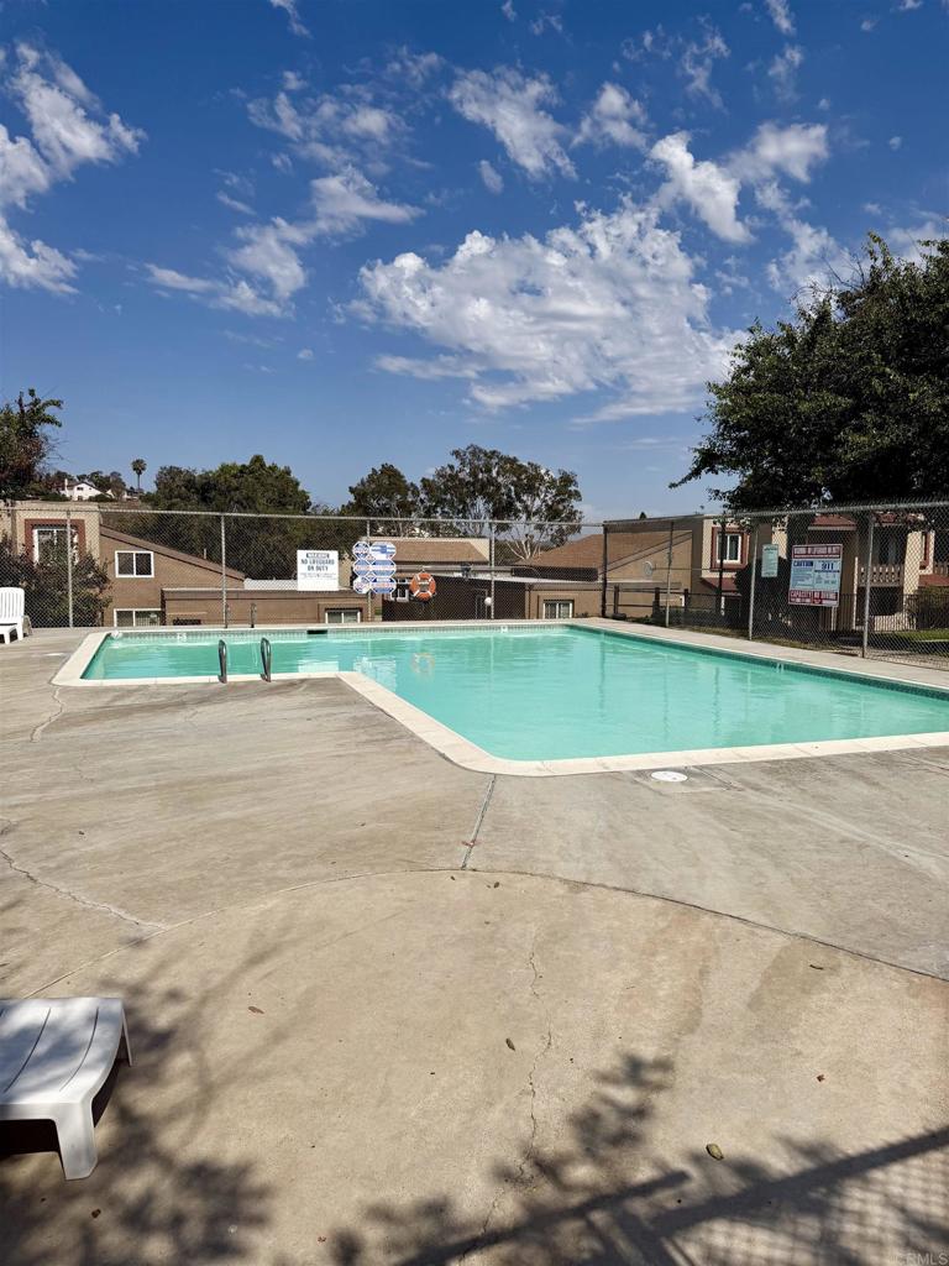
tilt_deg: -5.5
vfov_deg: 71.6
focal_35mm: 24
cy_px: 633
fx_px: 877
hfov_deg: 56.8
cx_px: 474
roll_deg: -0.5
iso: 80
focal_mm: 6.76
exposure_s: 1/11905
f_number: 1.78
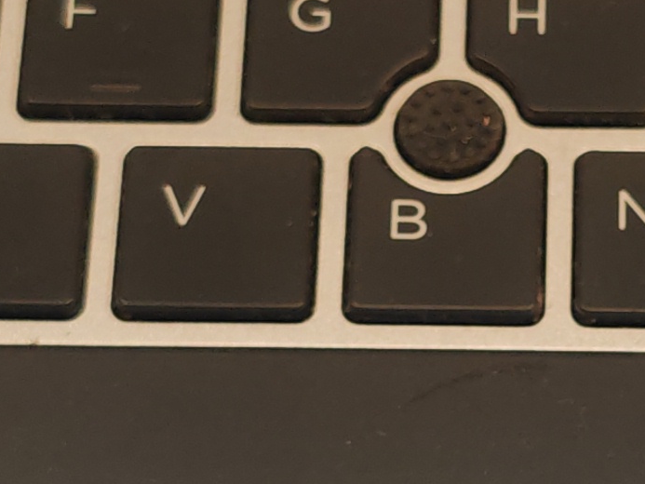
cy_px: 432
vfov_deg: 9.4
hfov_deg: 12.5
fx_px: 2926
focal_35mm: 157
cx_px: 604
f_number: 1.6
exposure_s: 1/100
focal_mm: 7.62
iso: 160
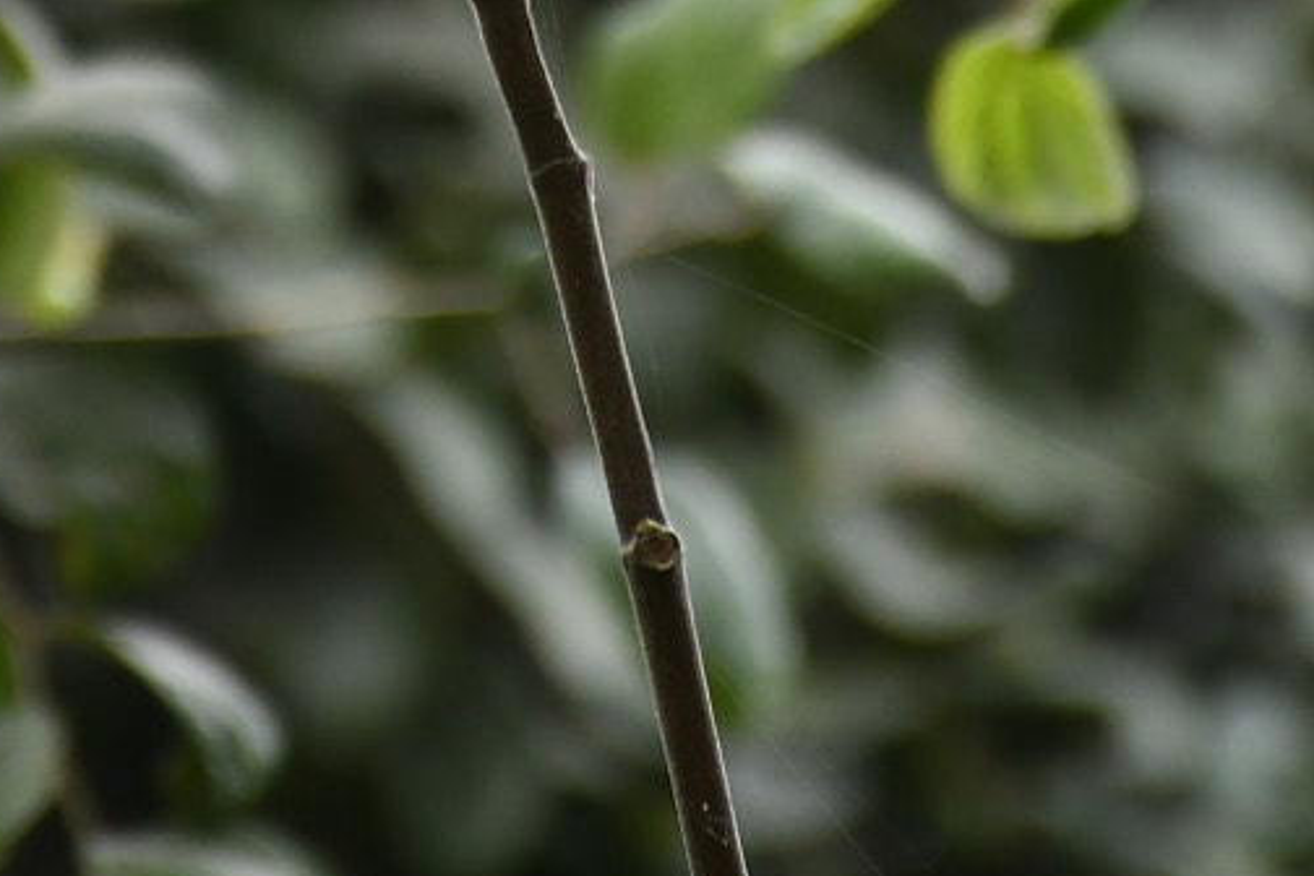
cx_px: 315
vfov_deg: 1.6
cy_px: -810
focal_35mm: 854
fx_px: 31169
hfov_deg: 2.4
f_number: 5.6
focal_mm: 140
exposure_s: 1/320
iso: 640
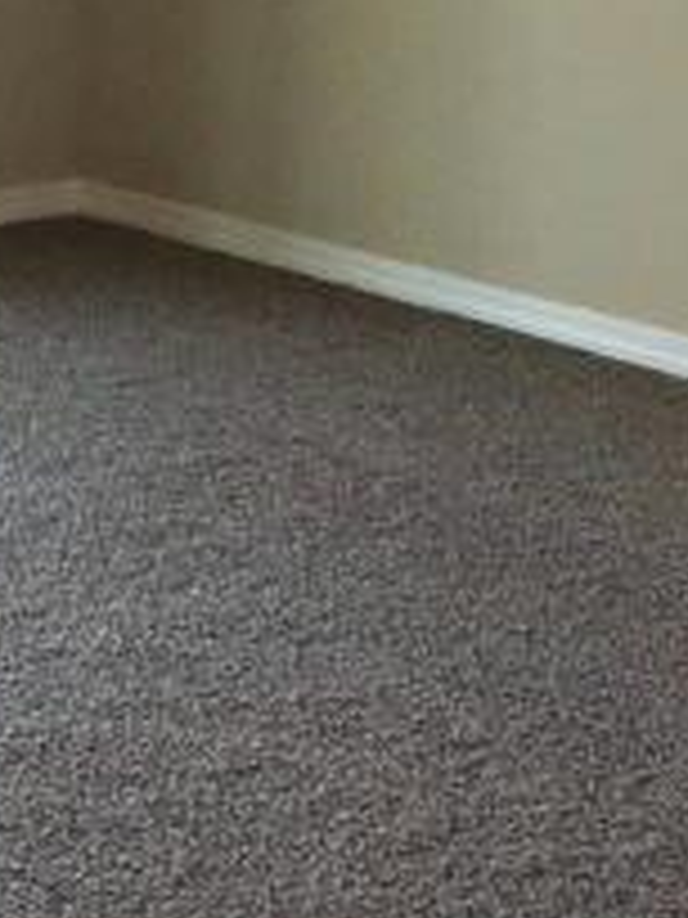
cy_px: -166
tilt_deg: -5.0
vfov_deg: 17.3
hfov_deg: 13.0
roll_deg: -1.4
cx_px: -283
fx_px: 2889
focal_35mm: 109
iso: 50
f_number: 2.2
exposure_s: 1/120
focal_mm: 4.15
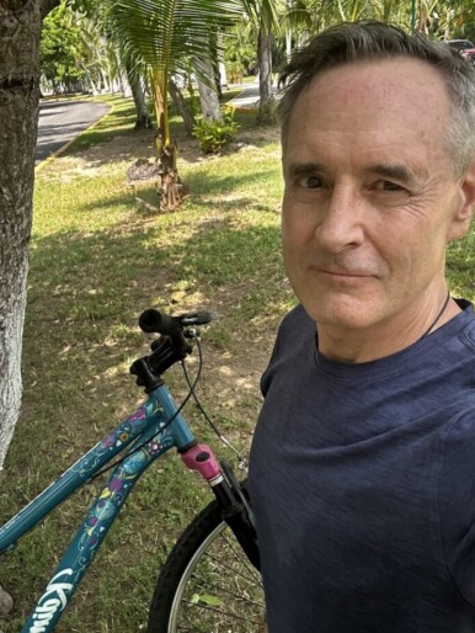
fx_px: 640
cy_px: 310
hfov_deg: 40.7
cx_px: 228
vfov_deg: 52.6
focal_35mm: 35
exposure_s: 1/121
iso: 20
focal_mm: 2.69
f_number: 1.9
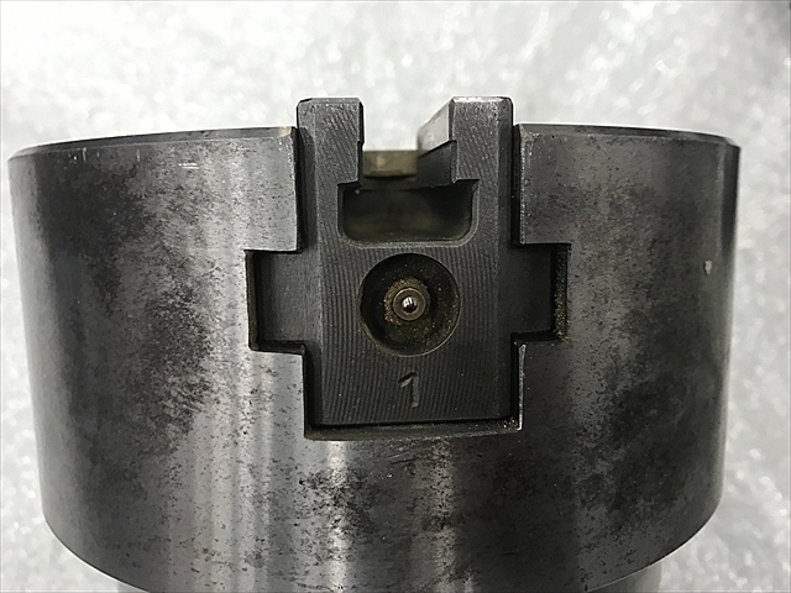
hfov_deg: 63.4
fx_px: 640
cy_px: 296
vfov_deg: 49.7
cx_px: 396
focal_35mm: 28
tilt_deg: -74.8
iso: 40
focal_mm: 3.99
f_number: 1.8
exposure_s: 1/20
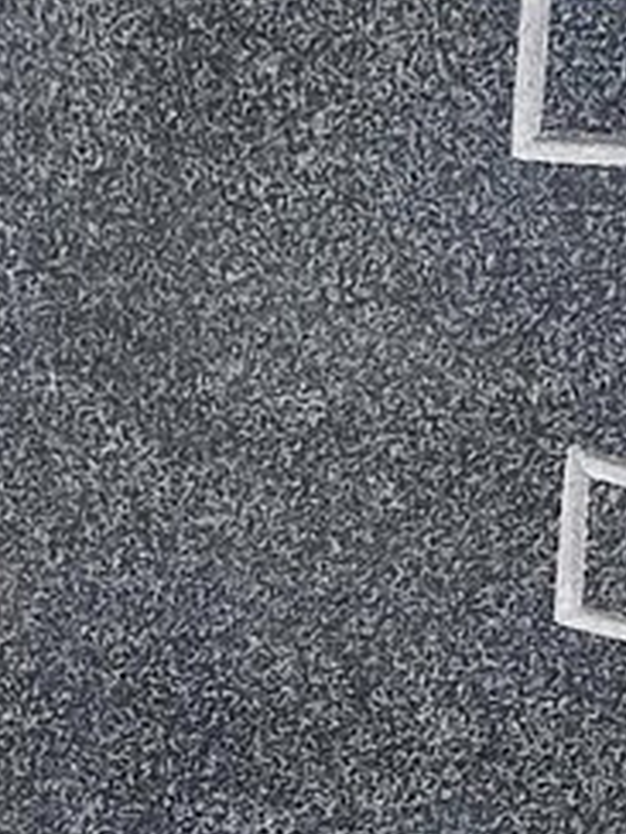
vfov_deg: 22.4
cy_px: 933
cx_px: 86
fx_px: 1977
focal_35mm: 82
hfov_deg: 17.8
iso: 50
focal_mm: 6.04
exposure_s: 1/194
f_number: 1.9
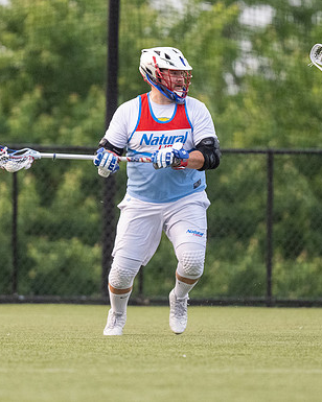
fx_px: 12210
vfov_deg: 1.9
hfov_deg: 1.5
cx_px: 170
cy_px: 176
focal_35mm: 1025
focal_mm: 500
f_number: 5.6
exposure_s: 1/1000
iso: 4500
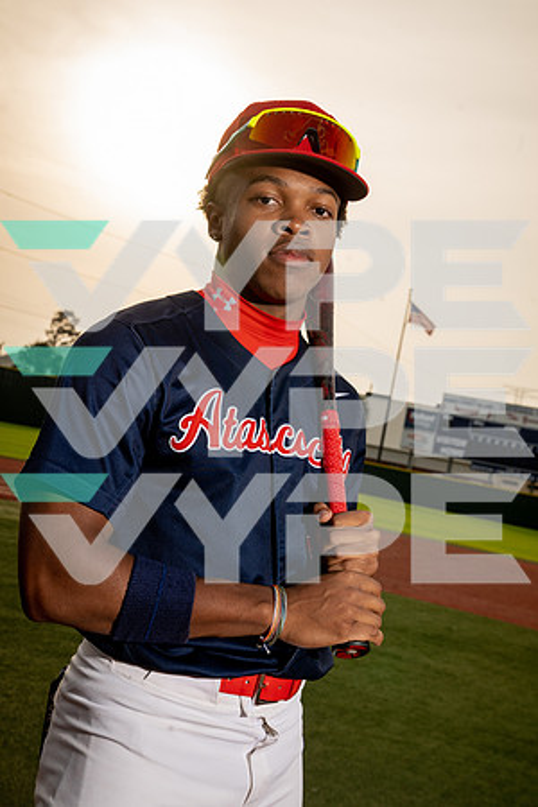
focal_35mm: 54
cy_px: 404
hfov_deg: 25.1
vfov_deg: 36.9
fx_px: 1210
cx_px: 269
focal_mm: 54
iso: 250
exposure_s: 1/250
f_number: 11
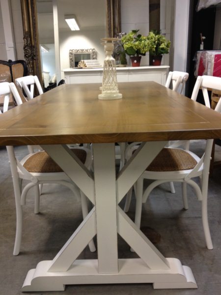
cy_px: 148
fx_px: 298
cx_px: 110
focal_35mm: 35
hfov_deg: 40.7
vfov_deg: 52.6
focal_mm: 4.28
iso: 125
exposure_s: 1/20
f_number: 2.4
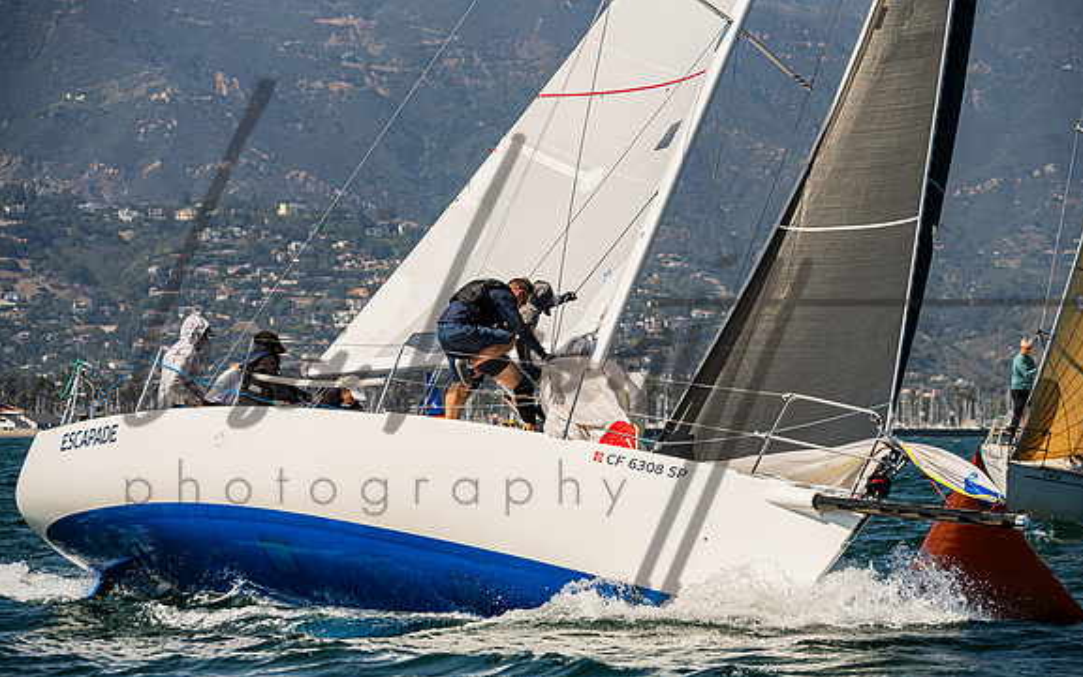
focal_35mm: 205
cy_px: 348
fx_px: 6051
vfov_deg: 6.4
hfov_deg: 10.2
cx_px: 563
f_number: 8
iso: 500
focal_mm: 185
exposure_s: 1/2500
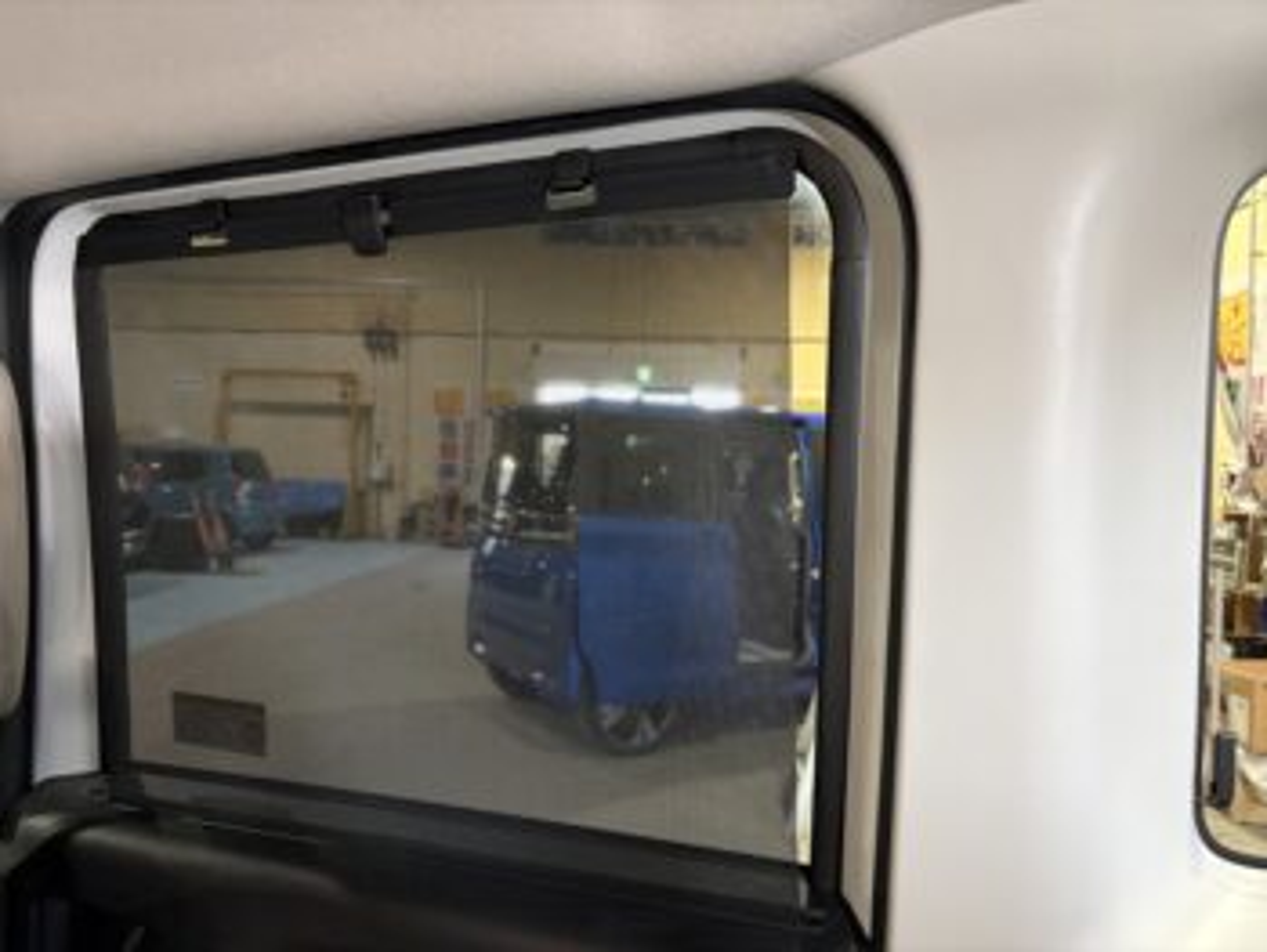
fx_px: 952
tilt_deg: -0.3
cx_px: 634
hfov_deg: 67.3
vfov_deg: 53.1
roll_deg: -1.0
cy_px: 476
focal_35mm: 26
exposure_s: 1/33
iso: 400
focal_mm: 5.96
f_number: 1.6
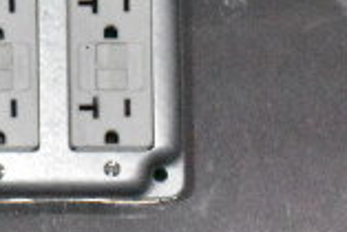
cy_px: 41
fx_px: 3096
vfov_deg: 4.3
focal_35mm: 321
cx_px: -318
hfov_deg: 6.3
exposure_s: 1/60
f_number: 5.6
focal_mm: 55
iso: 25600
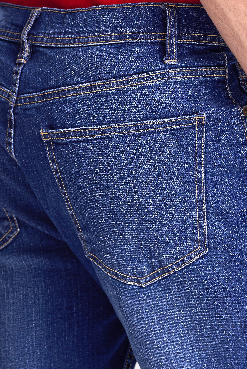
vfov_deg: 7.6
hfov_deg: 5.1
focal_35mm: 270
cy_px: 211
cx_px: 91
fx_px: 2776
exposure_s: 1/160
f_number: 10
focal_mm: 200
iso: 400
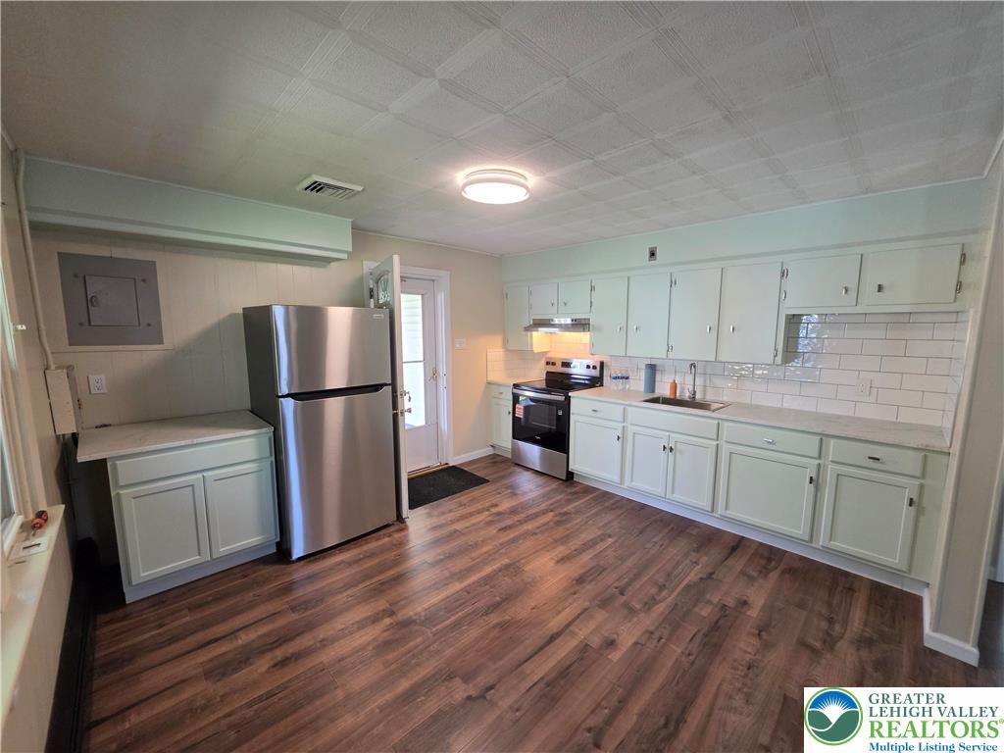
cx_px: 502
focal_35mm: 13
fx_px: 377
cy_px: 376
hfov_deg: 106.2
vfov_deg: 89.9
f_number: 1.9
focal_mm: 2.2
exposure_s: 1/120
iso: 200
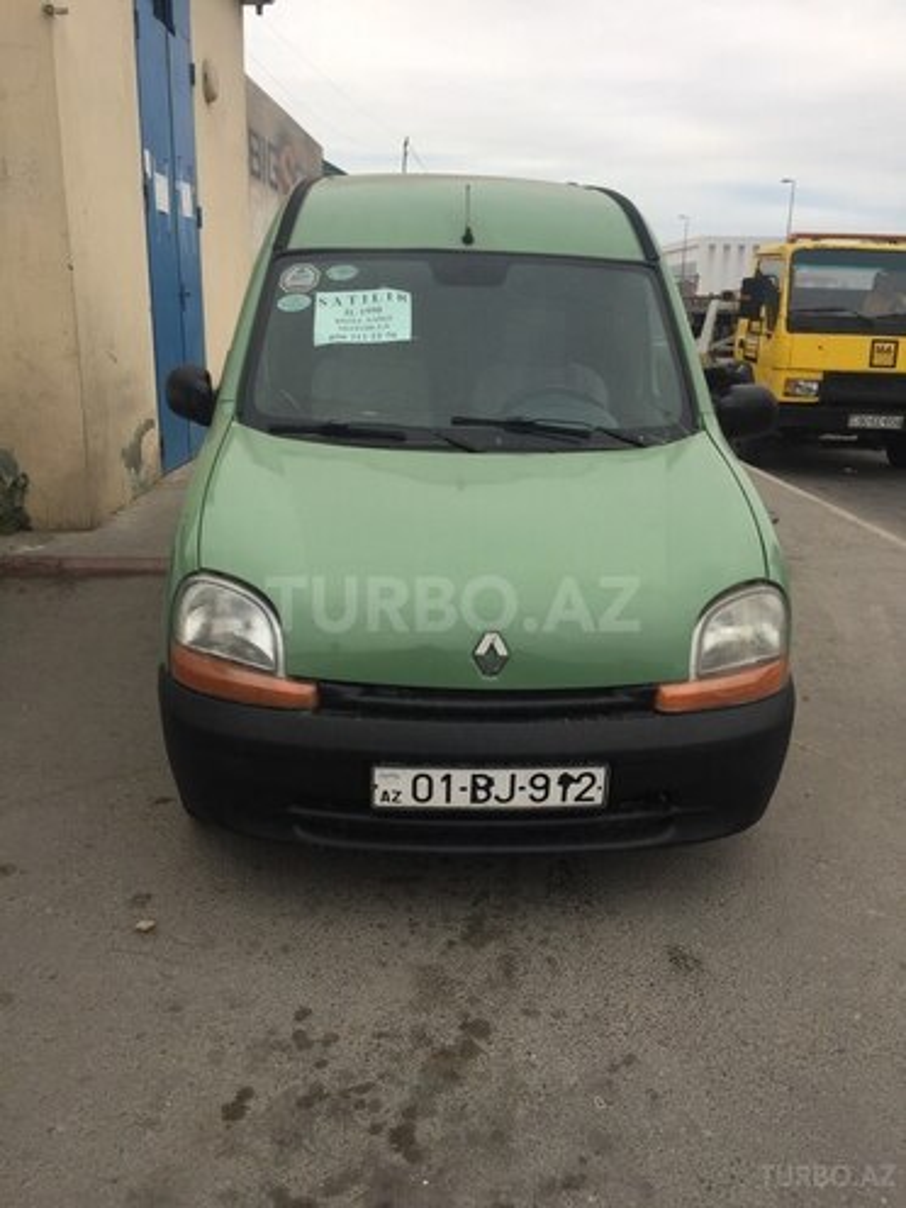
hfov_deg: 48.2
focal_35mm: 29
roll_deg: -1.6
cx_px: 453
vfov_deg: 61.7
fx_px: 1012
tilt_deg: -15.0
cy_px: 604
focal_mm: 4.15
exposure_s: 1/120
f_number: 2.2
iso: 32
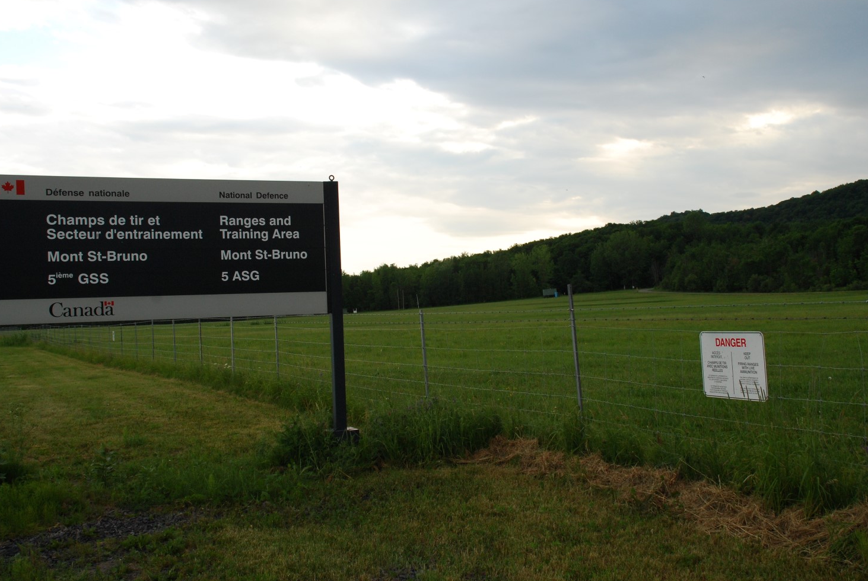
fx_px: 1038
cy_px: 274
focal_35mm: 43
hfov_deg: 45.4
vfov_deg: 31.3
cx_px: 442
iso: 400
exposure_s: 1/60
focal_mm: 26
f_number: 8
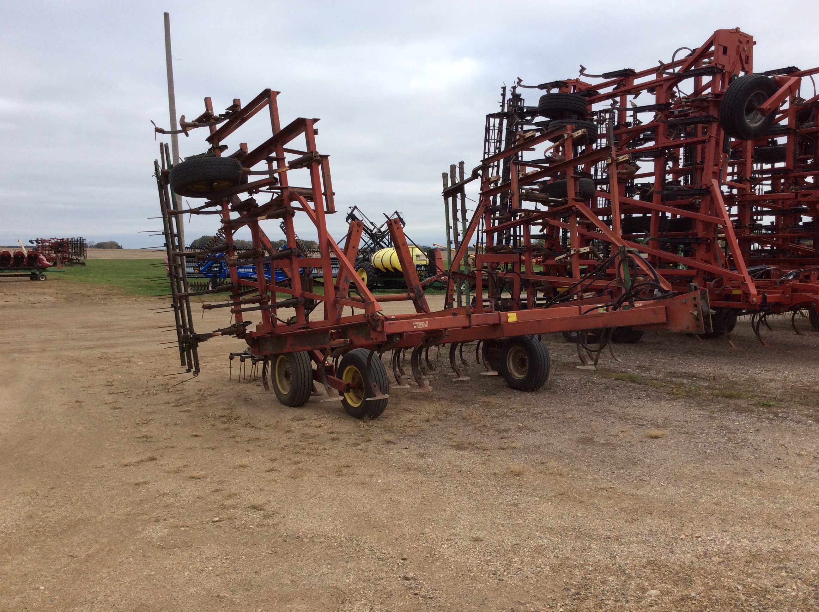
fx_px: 756
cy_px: 306
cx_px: 410
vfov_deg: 44.1
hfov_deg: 56.9
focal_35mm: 32
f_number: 2.4
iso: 32
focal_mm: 3.3
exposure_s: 1/773
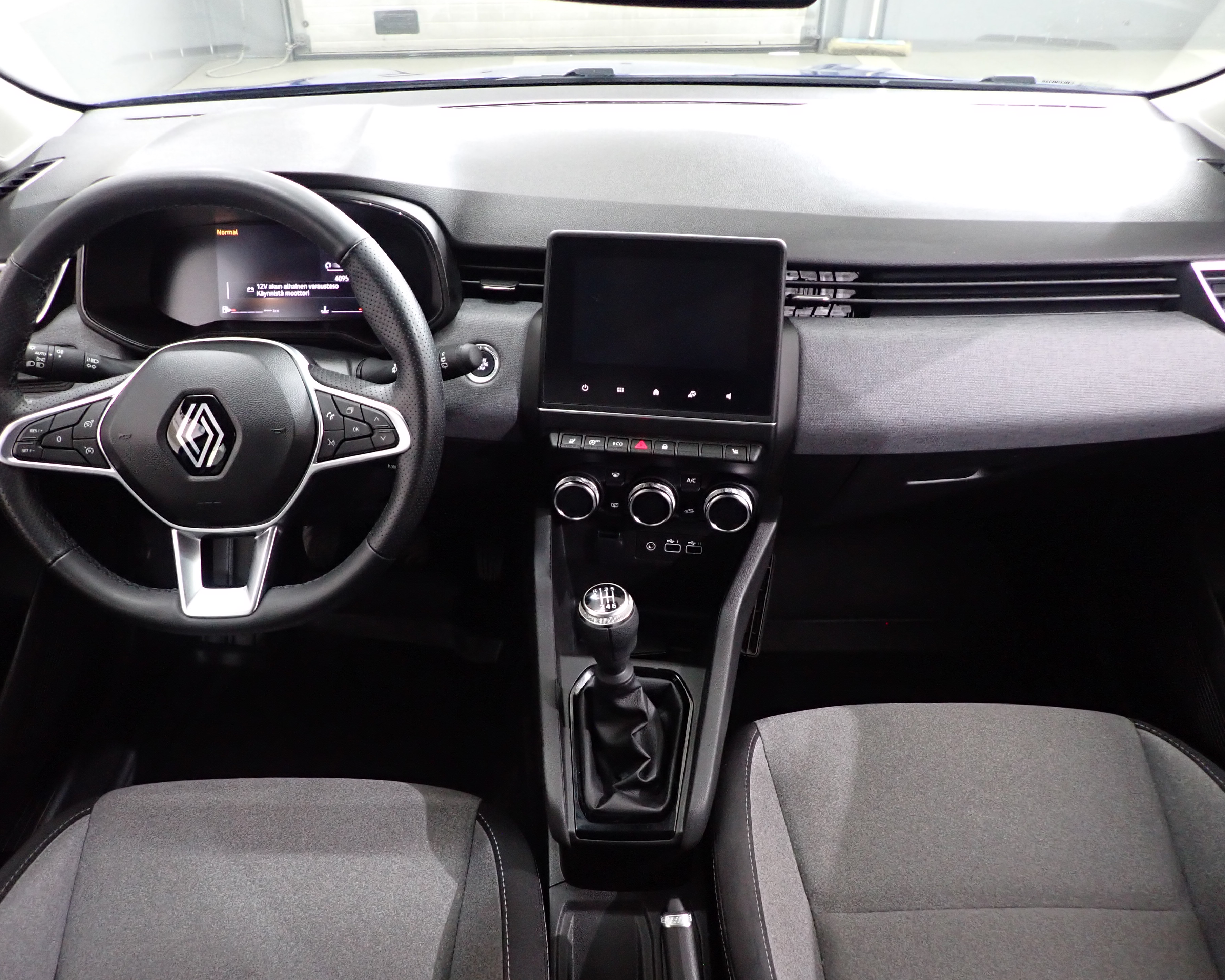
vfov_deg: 53.2
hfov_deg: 64.0
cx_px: 573
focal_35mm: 27
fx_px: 979
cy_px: 491
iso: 500
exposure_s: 1/30
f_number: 2
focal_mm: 4.5
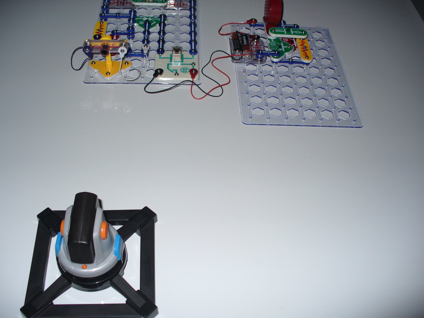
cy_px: 159
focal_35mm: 37
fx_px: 453
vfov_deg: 38.7
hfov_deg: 50.1
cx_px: 212
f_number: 2.8
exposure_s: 1/30
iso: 100
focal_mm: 6.1
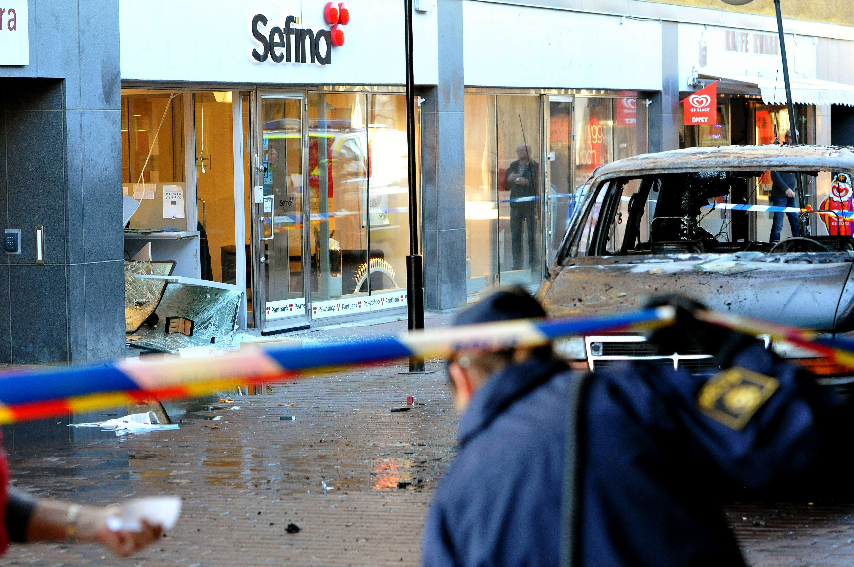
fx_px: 2772
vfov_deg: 11.7
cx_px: 427
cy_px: 284
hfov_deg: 17.5
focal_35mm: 117
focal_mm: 78
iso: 1600
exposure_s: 1/200
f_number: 4
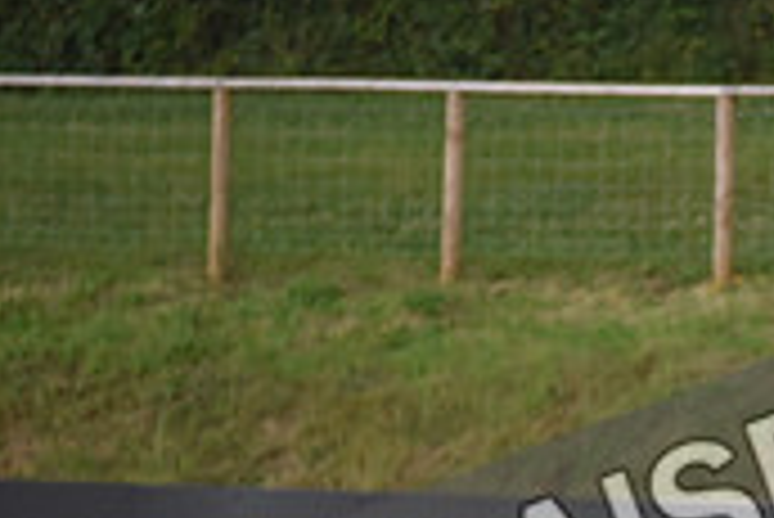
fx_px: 28941
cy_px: 597
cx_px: 824
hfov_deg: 1.5
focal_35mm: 1345
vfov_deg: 1.0
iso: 1600
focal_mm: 400
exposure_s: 1/1000
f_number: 4
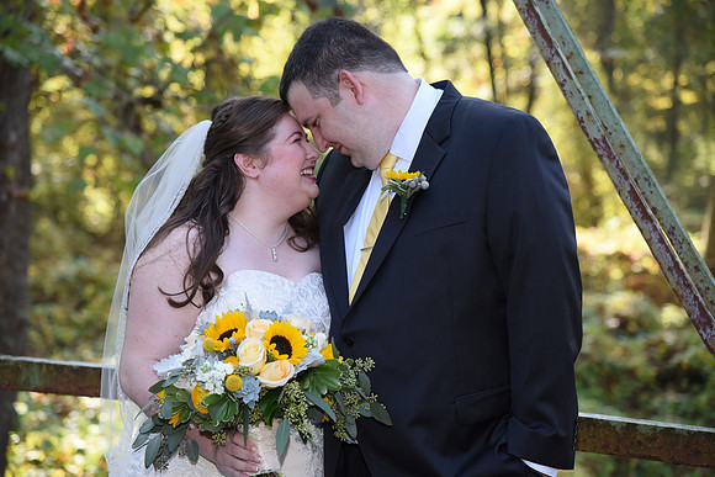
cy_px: 238
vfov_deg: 13.0
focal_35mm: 105
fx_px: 2086
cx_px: 358
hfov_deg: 19.5
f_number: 4.5
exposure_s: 1/200
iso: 400
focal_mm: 105
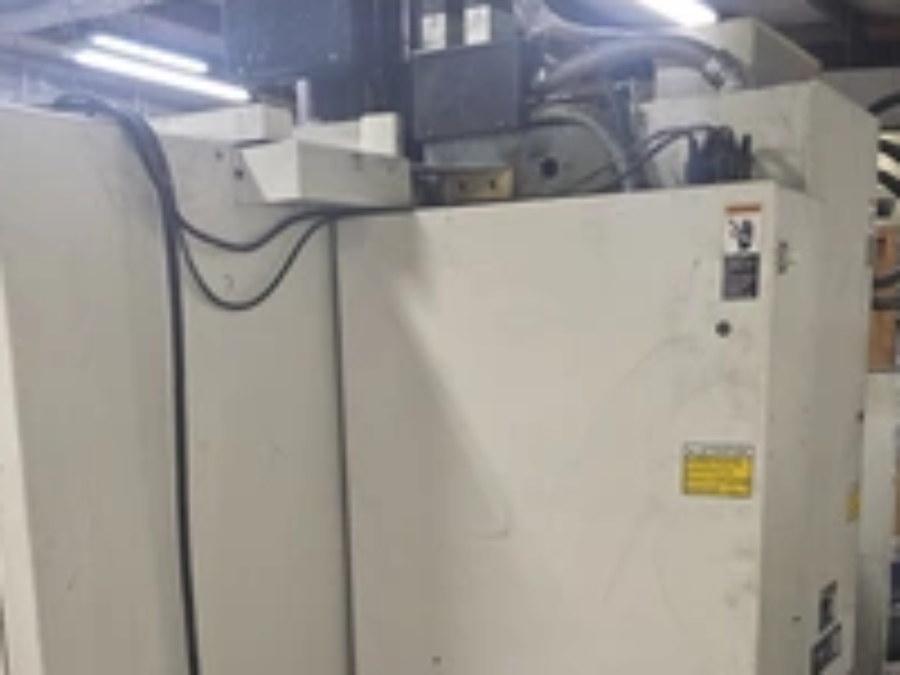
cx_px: 436
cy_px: 576
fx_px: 1196
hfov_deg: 41.2
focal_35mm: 46
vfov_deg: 30.4
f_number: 1.7
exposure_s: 1/40
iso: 100
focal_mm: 6.3
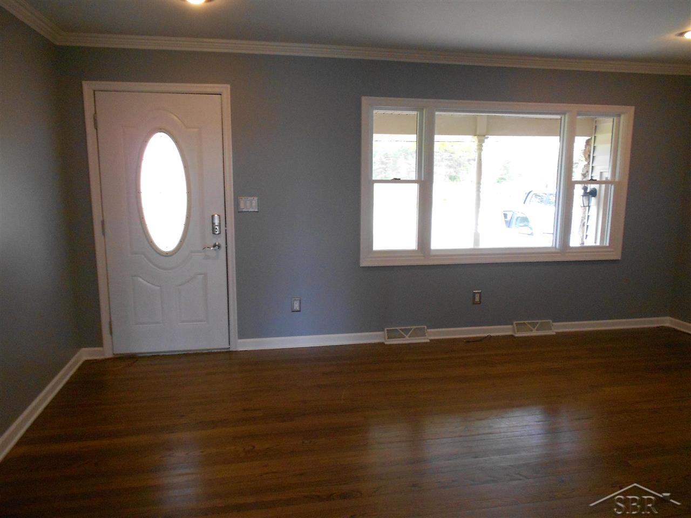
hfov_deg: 67.3
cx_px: 346
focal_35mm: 26
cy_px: 259
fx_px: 519
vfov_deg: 53.1
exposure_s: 1/80
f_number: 3.2
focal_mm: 4.6
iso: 400
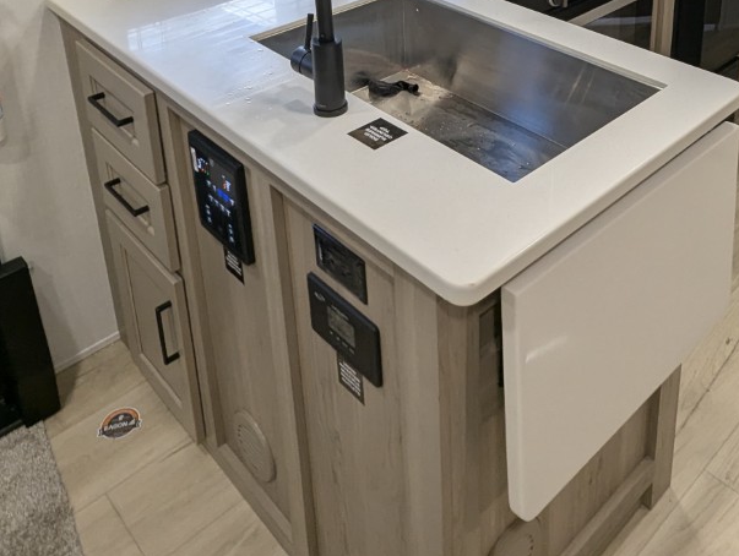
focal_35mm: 37
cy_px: -50
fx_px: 791
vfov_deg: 33.9
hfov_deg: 49.4
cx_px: 480
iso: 80
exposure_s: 1/62.9
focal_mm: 2.35
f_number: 2.2
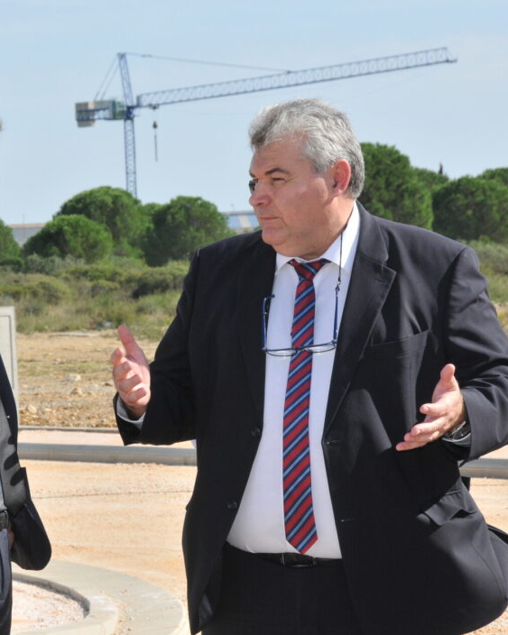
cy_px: 316
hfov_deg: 7.6
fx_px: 3810
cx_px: 32
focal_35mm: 203
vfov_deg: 9.5
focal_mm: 95
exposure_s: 1/250
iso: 500
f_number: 18
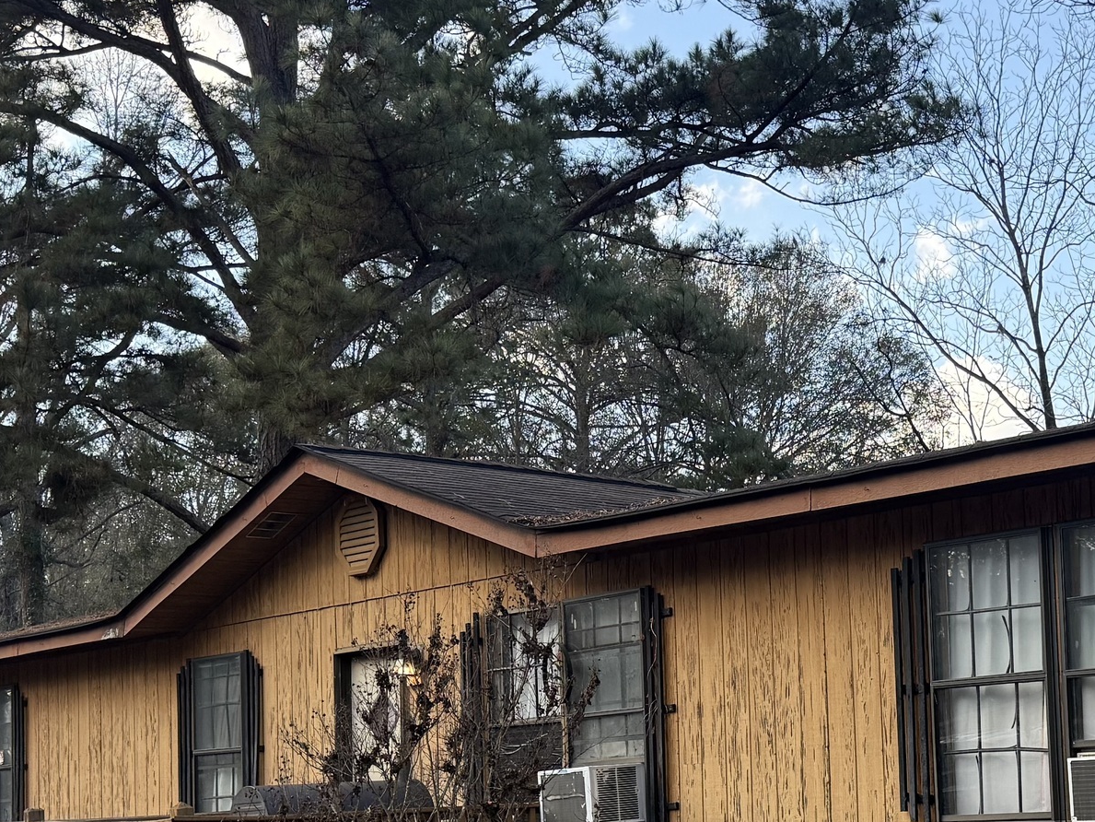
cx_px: 956
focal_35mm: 62
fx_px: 1961
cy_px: 662
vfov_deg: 23.3
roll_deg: +2.3
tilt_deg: +4.6
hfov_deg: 30.0
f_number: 1.78
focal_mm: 6.76
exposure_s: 1/1091
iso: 100
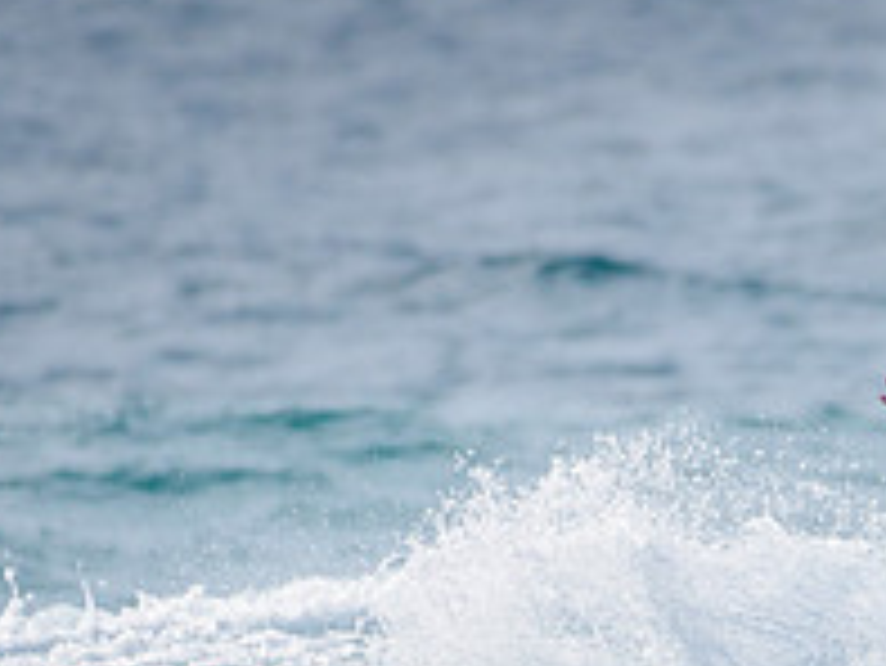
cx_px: 882
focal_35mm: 1736
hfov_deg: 1.1
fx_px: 44460
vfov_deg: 0.9
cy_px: 642
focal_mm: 500
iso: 140
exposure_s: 1/2000
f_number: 5.6
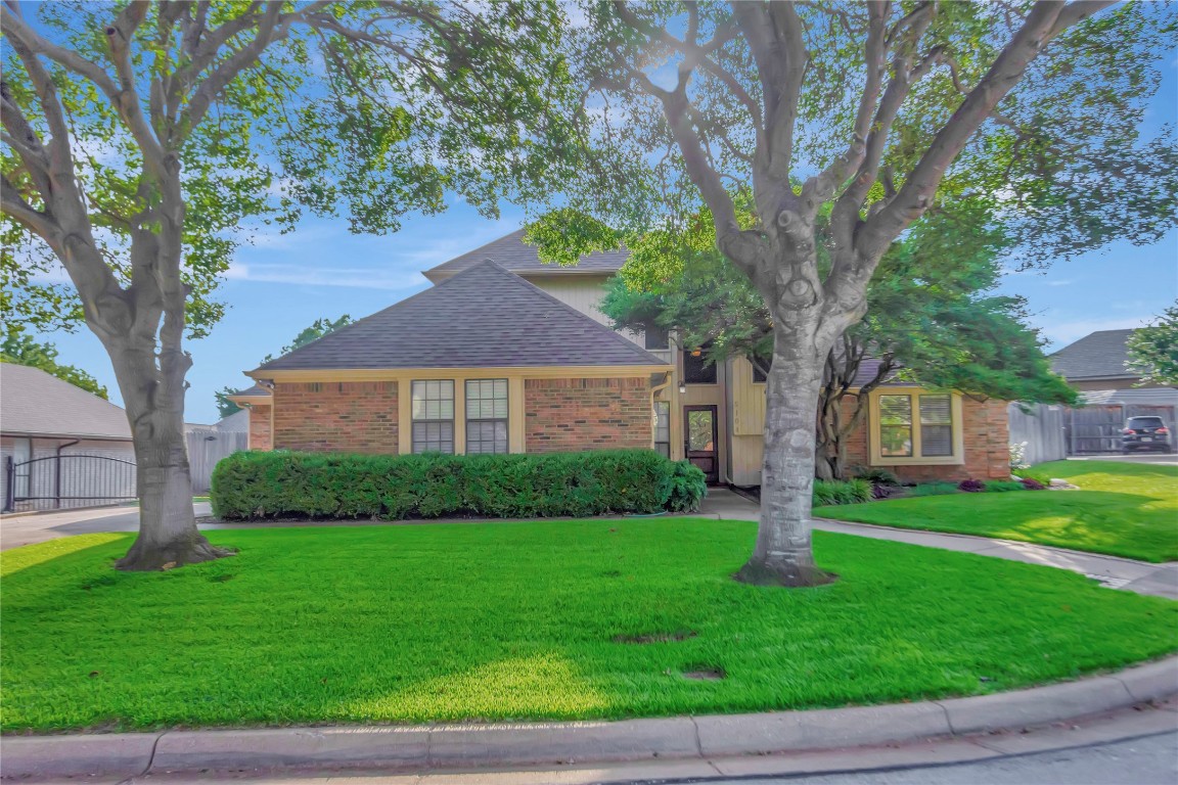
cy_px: 392
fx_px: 982
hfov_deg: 61.9
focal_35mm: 30
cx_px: 589
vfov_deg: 43.6
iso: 400
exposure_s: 1/250
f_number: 5.6
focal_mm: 20
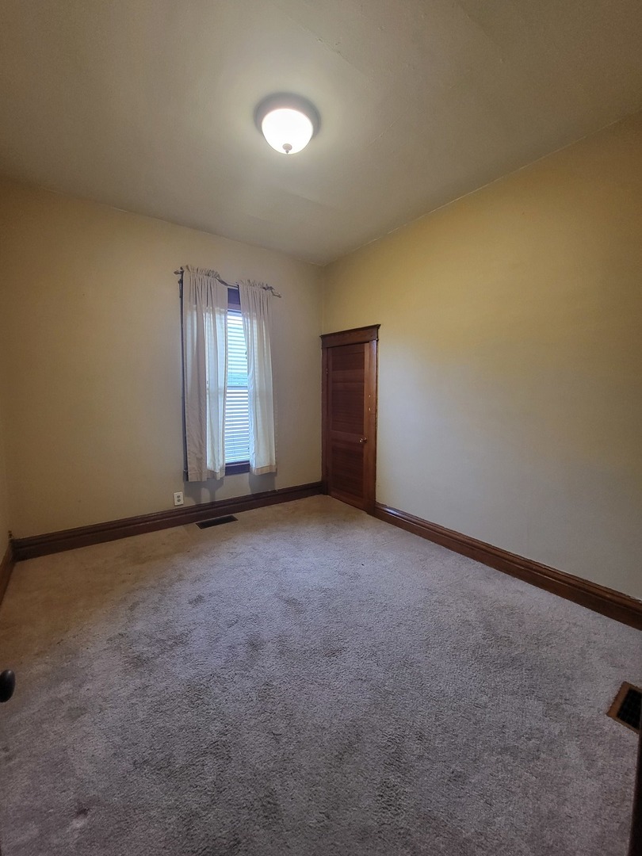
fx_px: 321
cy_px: 428
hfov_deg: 89.9
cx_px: 321
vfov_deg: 106.2
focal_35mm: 13
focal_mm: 1.74
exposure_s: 1/60
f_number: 2.2
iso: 400
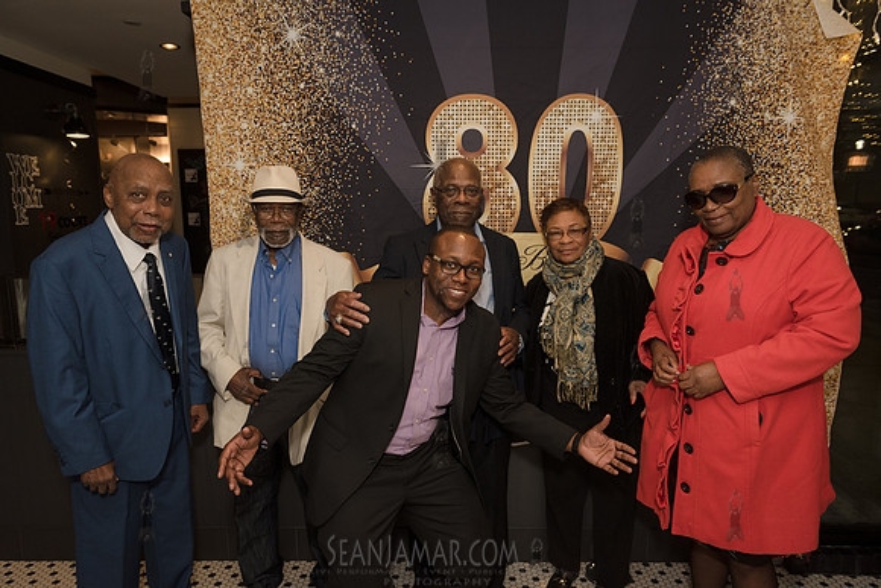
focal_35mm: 24
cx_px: 440
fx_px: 587
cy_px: 294
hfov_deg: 73.7
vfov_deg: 53.2
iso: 1250
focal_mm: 24
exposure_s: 1/400
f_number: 5
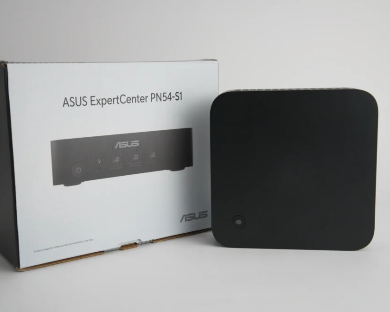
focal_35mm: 48
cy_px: 154
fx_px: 554
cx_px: 180
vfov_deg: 31.5
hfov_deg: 38.8
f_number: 11
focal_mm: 42
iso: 160
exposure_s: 1/125
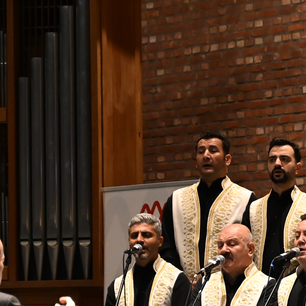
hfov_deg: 6.8
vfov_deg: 6.8
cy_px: 371
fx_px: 2550
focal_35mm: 255
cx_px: 367
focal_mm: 75
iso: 3200
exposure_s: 1/100
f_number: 2.8
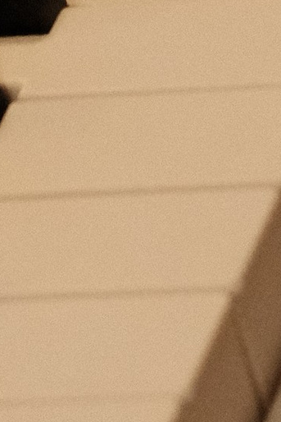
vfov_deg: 3.2
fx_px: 7254
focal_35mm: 620
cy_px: -1040
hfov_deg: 2.2
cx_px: 549
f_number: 4
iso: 5000
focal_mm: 55
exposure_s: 1/125
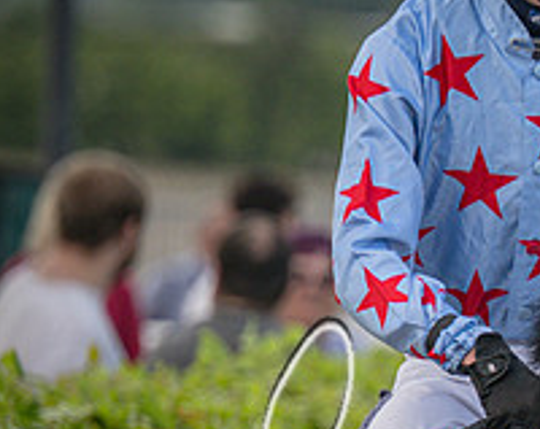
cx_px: 1118
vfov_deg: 1.8
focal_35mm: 875
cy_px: 305
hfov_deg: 2.2
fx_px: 13950
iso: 400
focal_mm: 220
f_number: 4
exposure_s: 1/1250
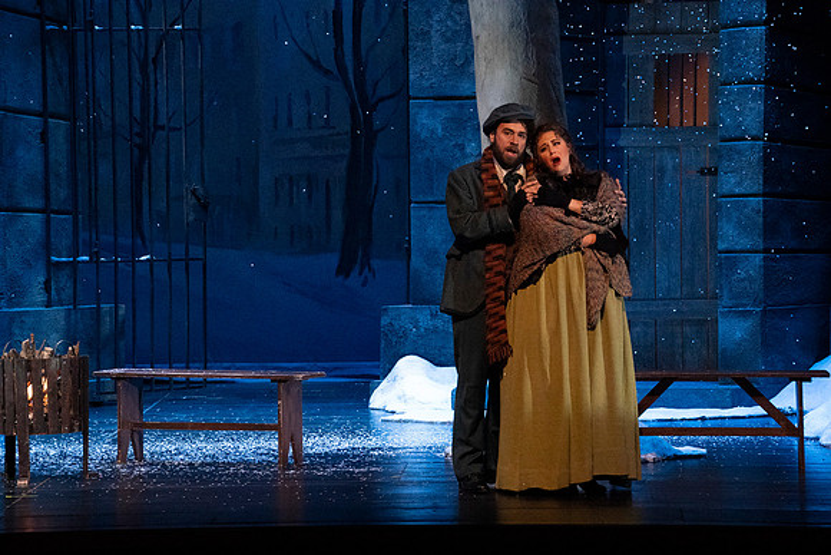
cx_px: 416
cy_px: 278
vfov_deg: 6.9
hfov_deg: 10.3
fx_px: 4618
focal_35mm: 200
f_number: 11
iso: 20000
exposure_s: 1/320
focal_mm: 200
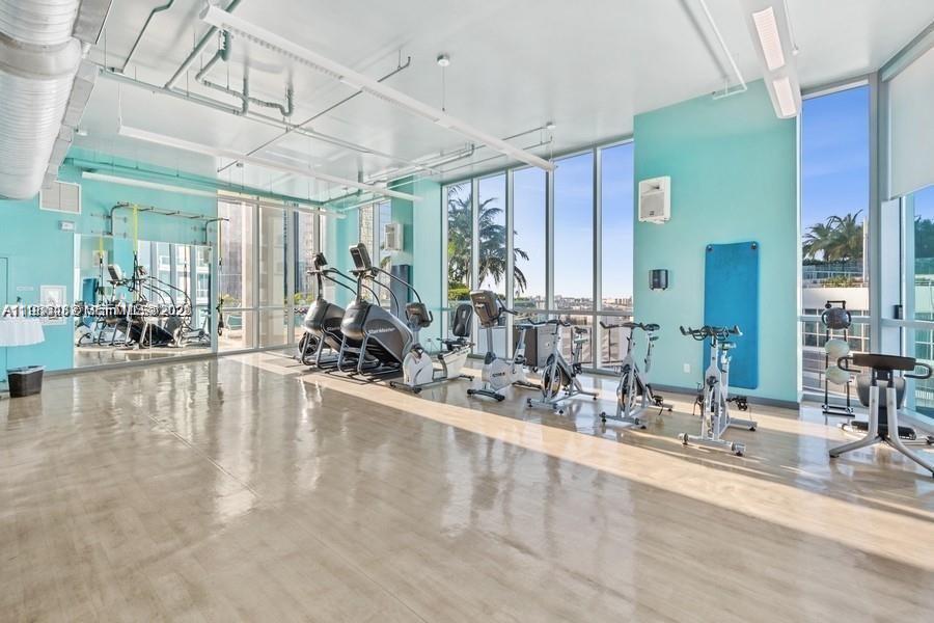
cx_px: 467
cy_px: 312
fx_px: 389
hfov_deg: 100.4
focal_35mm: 15
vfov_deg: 77.3
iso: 200
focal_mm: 10
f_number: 5.6
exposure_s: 1/50
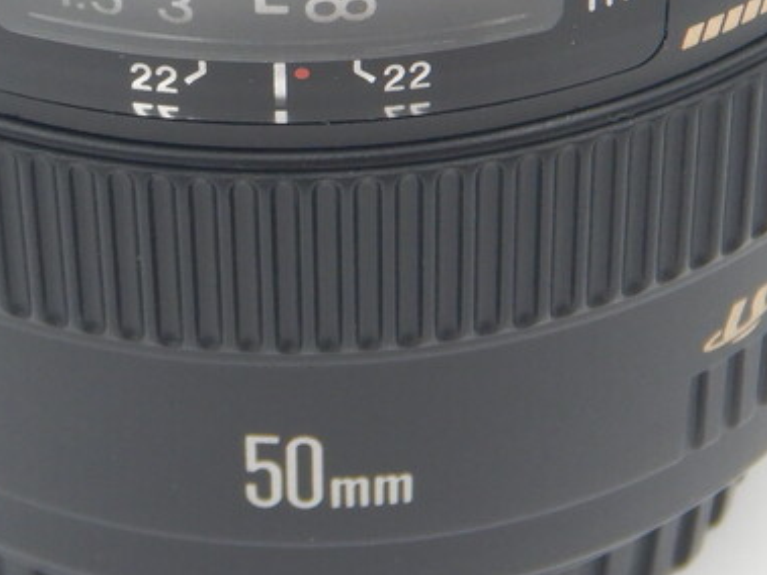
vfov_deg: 9.7
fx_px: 3367
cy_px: -32
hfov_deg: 13.0
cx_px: 217
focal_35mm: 152
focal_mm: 8.5
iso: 200
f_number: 4.3
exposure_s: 1/30
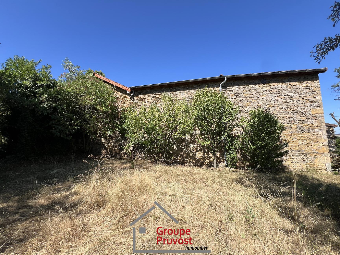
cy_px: 128
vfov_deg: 89.9
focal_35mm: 13
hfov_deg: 106.2
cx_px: 170
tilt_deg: +5.6
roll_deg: +2.0
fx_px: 128
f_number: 1.8
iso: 32
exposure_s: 1/1014
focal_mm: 1.57
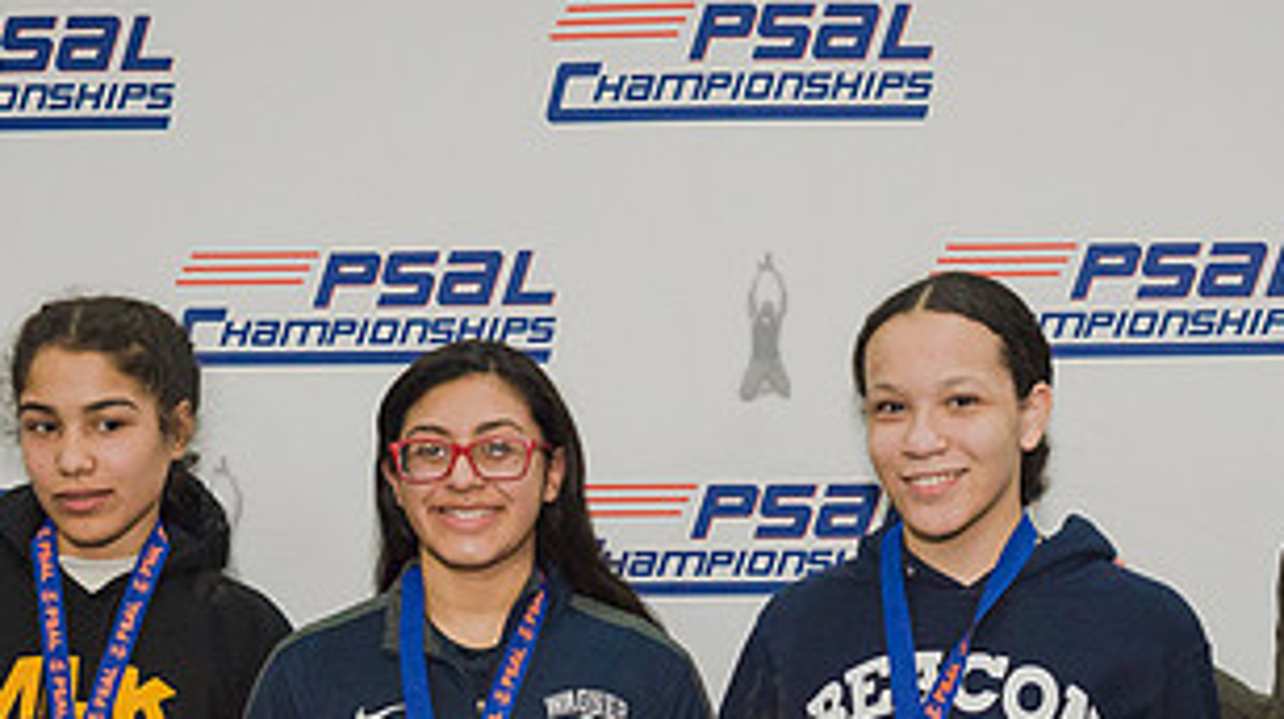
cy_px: 809
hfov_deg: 23.2
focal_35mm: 92
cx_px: 647
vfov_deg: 12.9
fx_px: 3129
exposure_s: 1/320
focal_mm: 35
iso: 1600
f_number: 5
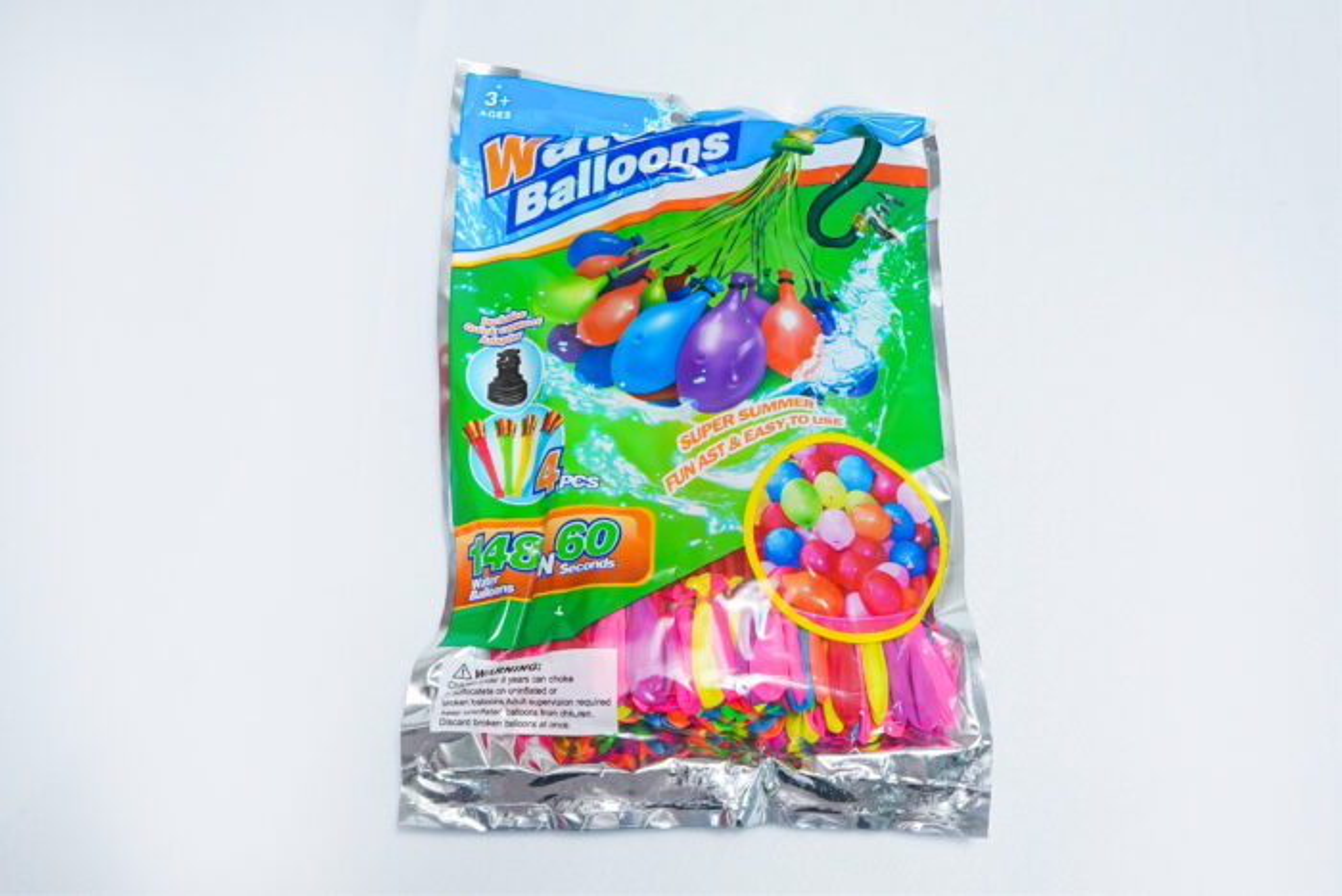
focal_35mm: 42
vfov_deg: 31.9
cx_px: 671
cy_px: 448
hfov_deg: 46.4
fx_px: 1566
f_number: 9
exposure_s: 1/160
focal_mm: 28
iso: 2500
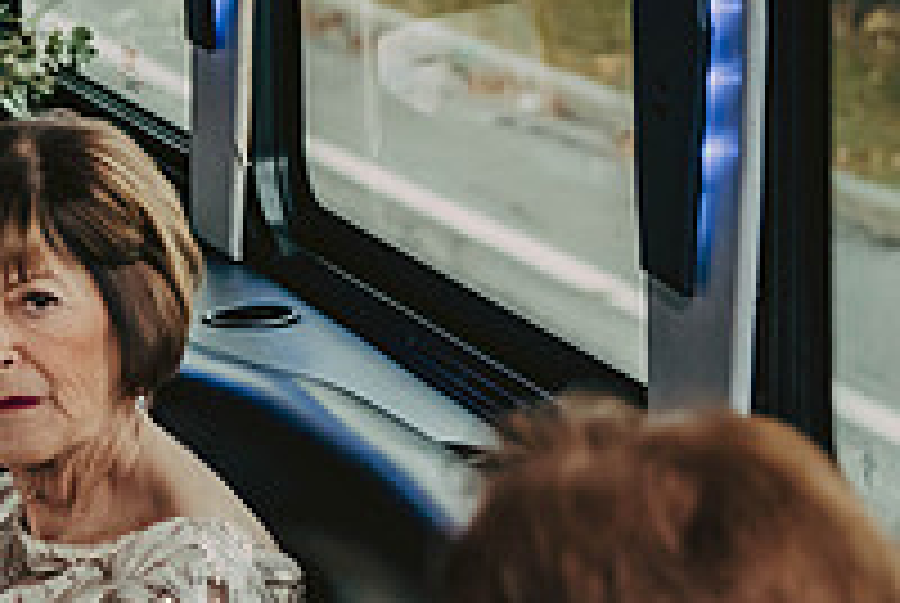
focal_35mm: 168
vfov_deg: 8.2
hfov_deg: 11.8
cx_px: -315
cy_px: 56
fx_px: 4206
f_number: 3.2
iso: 2000
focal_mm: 58
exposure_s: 1/250
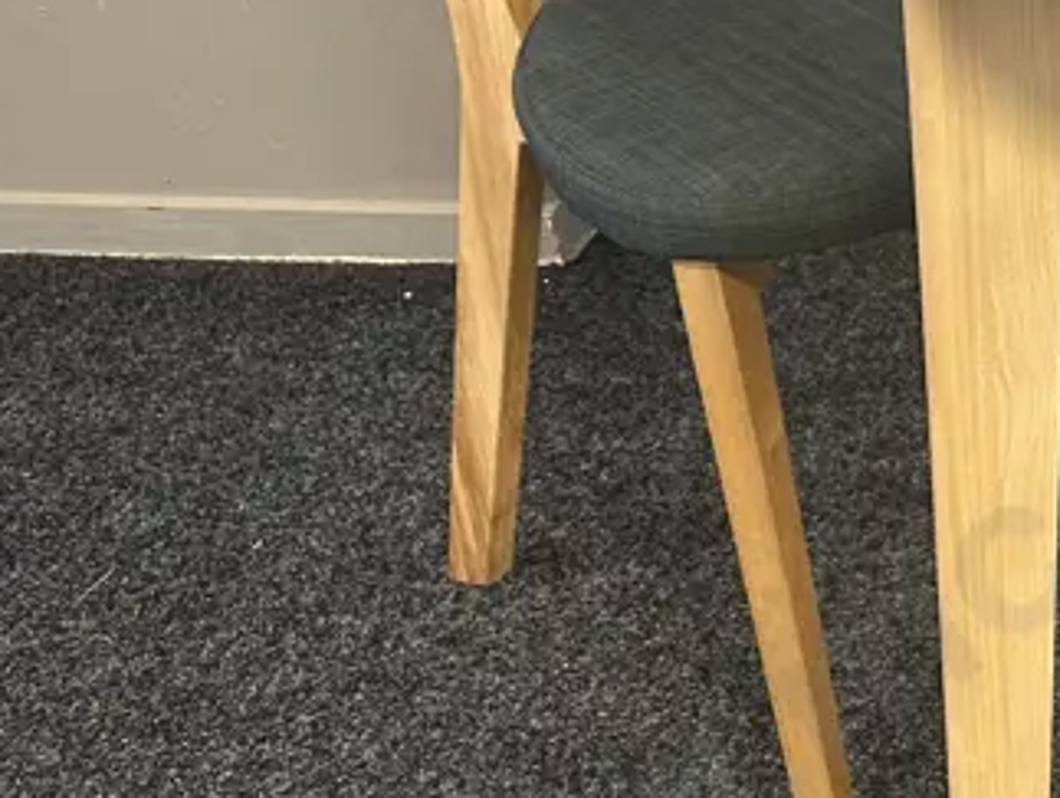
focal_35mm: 76
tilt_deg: -28.6
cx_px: 1644
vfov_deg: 19.1
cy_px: 95
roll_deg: -0.2
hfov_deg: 21.1
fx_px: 2330
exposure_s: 1/50
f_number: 1.78
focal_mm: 6.86
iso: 160
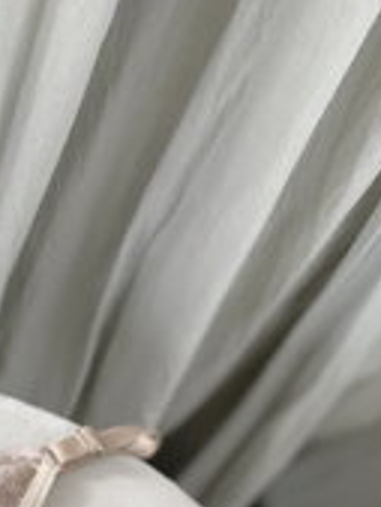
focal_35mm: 82
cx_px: -108
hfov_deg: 17.0
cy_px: 650
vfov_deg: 21.6
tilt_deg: -69.7
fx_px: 1202
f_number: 1.8
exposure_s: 1/122
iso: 64
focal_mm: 4.25
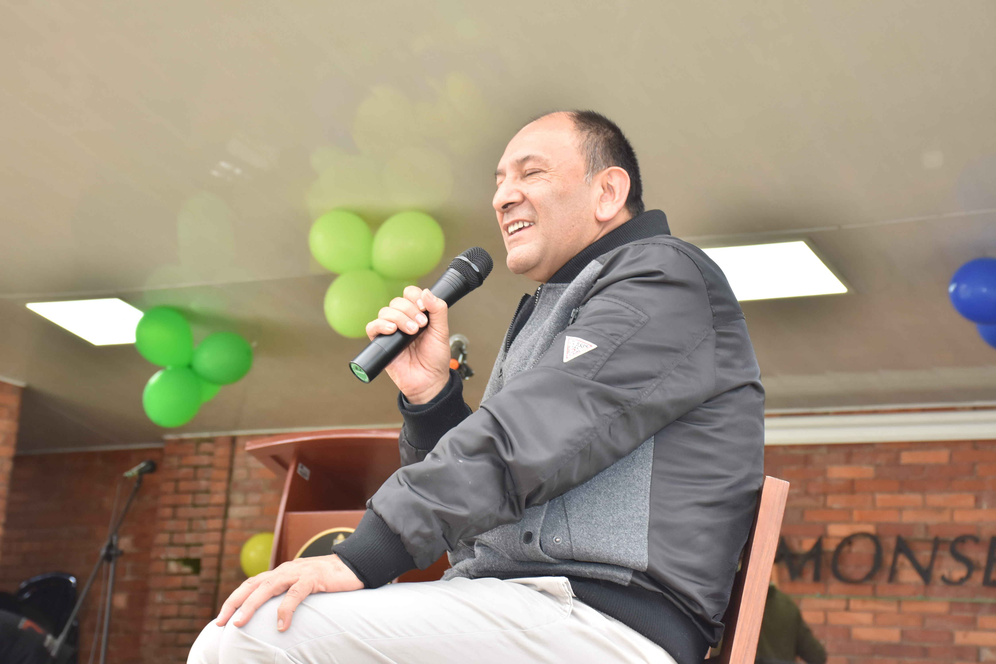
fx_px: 2075
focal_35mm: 75
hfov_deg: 27.0
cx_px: 498
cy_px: 332
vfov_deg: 18.2
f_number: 7.1
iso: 400
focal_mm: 50
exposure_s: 1/80
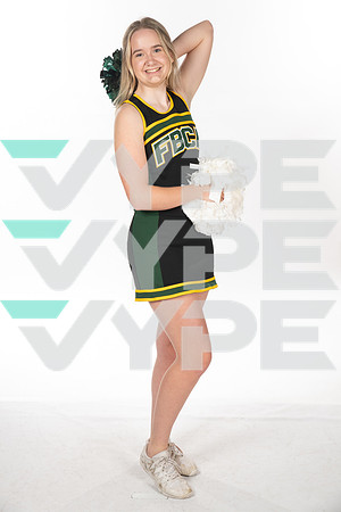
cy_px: 256
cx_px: 170
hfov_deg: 23.4
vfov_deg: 34.5
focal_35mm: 58
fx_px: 824
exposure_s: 1/400
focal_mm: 58
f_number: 8
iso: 640
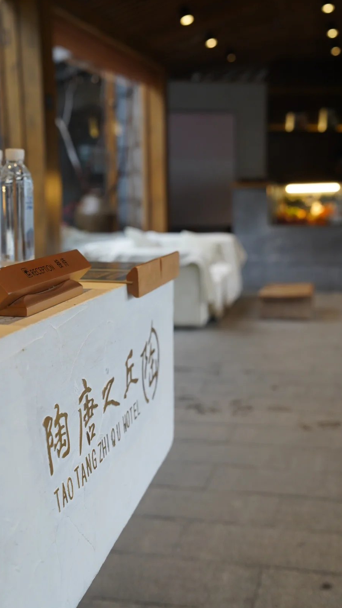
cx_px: 174
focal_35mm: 51
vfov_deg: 40.6
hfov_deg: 23.5
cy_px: 305
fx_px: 822
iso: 800
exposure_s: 1/160
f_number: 4
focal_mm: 48
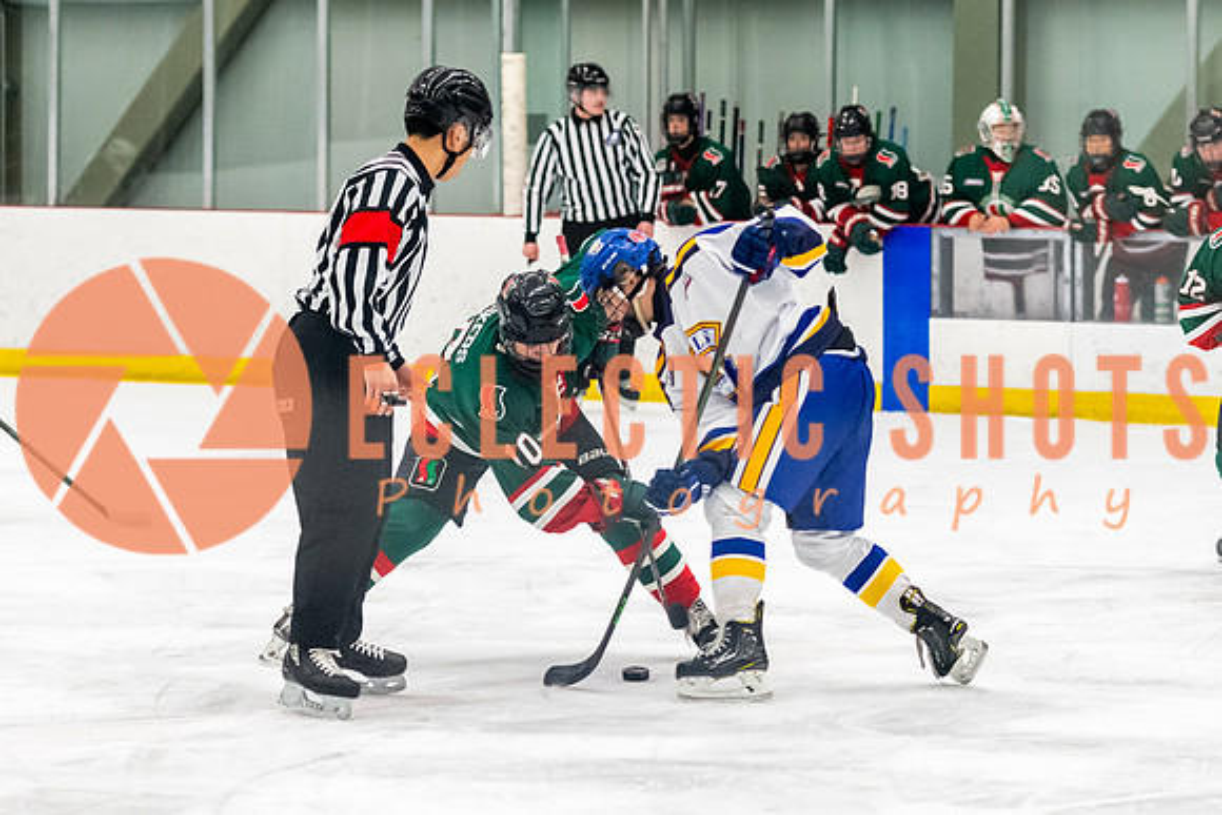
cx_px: 670
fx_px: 5870
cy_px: 468
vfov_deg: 7.9
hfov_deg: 11.9
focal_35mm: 173
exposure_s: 1/800
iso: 4000
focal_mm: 92
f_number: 2.8
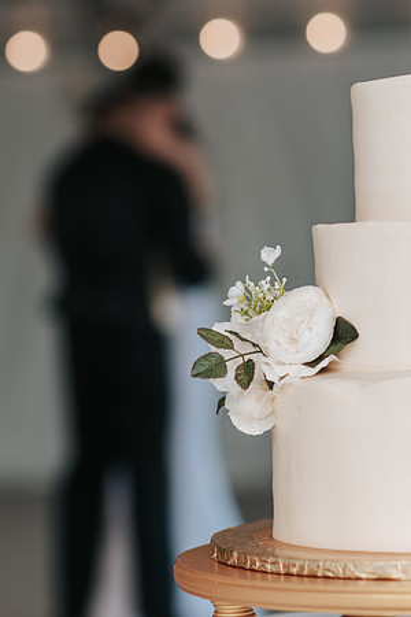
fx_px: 2183
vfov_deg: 16.1
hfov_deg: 10.8
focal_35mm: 128
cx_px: 206
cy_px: 308
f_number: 2.5
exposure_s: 1/200
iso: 100
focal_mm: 85
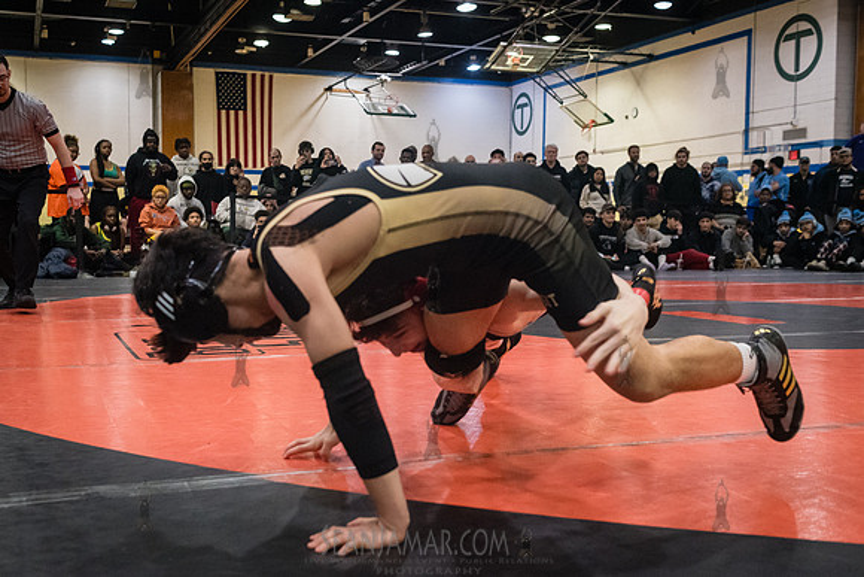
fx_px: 966
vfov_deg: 33.2
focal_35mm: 40
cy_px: 285
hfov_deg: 48.1
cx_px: 395
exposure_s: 1/400
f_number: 4
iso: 8000
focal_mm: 35
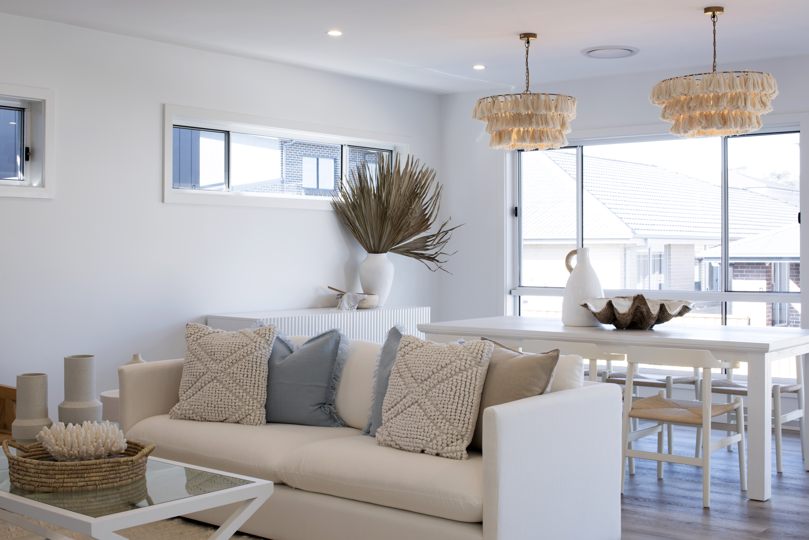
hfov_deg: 43.6
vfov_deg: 29.9
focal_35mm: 45
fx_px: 1012
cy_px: 270
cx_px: 404
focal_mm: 45
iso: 64
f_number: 13
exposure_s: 1/4
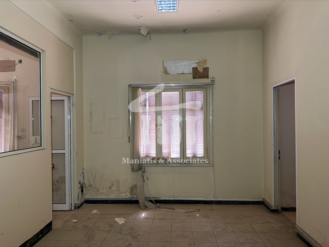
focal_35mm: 24
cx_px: 164
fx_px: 228
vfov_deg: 56.8
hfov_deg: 71.6
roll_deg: +0.7
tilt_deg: -0.1
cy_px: 124
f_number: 1.78
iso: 640
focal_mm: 6.76
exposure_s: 1/60
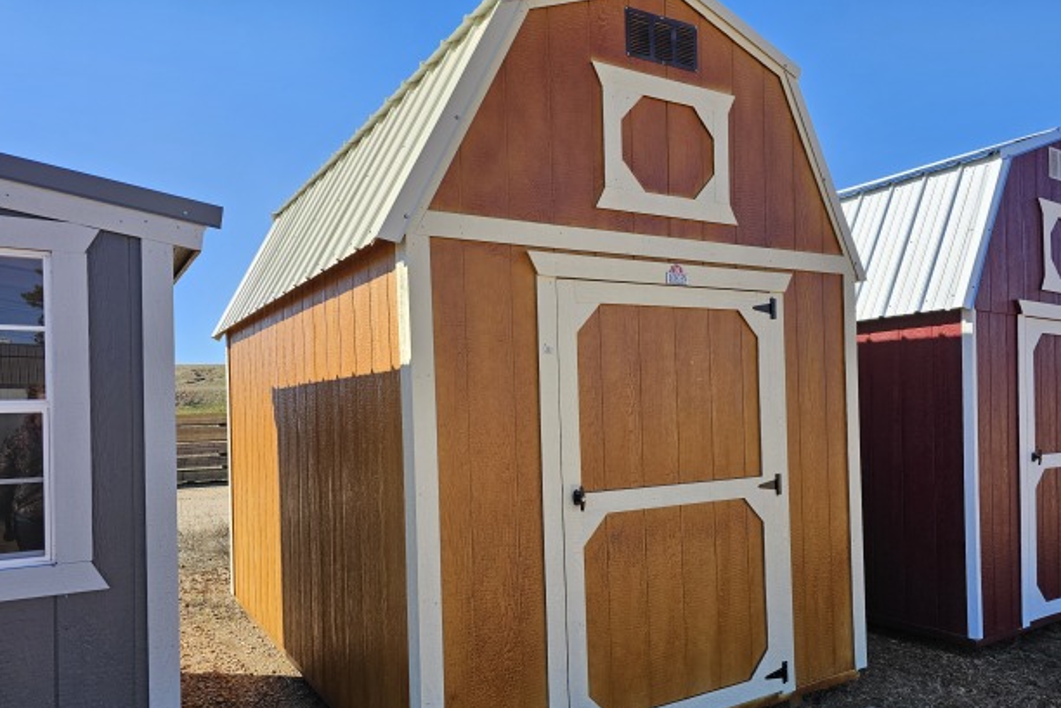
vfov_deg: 51.1
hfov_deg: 71.5
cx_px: 513
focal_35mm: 25
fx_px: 737
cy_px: 401
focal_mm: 6.3
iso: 50
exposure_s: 1/2000
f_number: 1.7
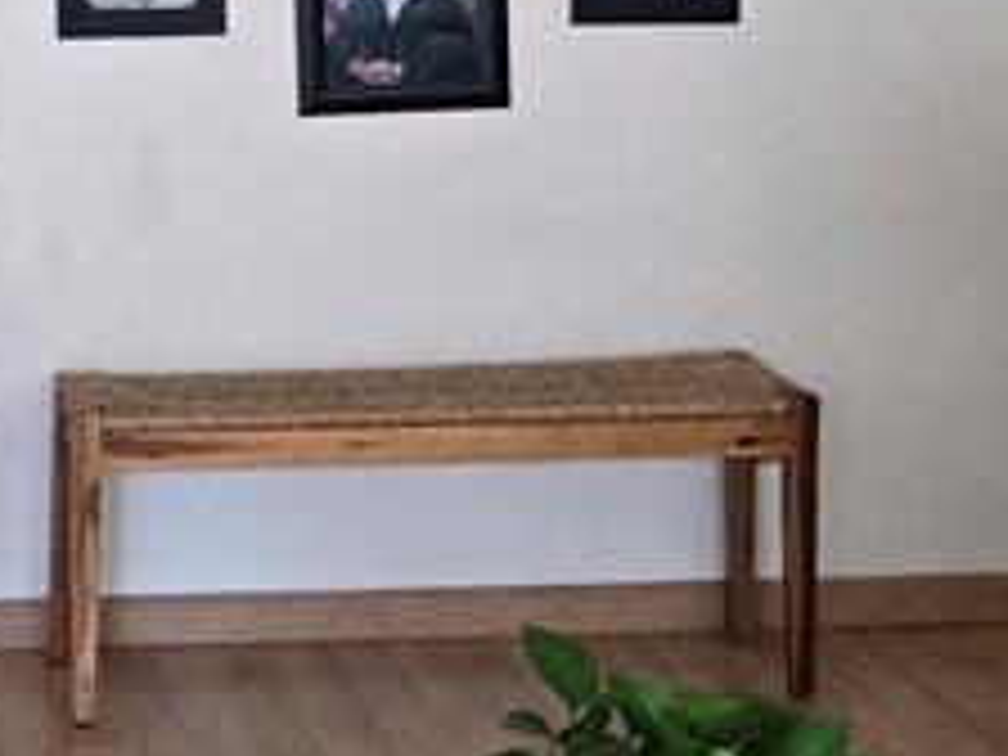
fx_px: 3058
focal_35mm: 105
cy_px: -135
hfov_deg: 18.3
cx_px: 40
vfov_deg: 13.7
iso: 320
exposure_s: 1/120
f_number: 1.8
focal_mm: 5.4
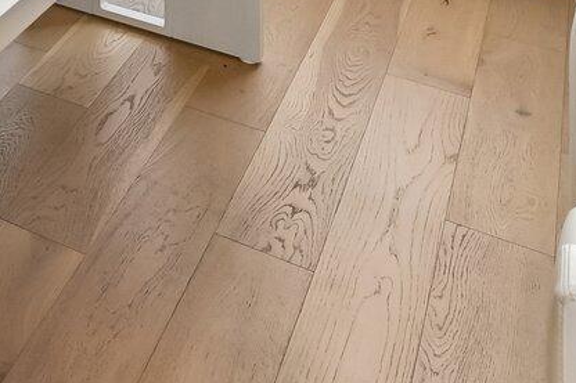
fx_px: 1104
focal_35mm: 69
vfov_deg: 14.2
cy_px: -507
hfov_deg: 23.7
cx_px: -269
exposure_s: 1/15
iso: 400
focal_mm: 14
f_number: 8
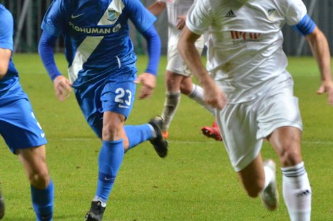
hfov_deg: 2.7
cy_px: 134
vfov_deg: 1.8
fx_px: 7015
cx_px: 143
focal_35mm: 760
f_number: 5.3
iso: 2500
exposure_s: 1/250
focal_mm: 220
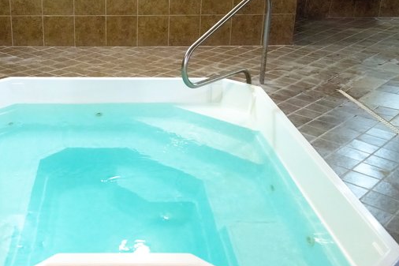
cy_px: 117
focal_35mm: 49
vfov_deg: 27.5
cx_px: 113
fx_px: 543
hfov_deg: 39.5
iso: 8063
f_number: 4
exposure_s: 1/200
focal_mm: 31
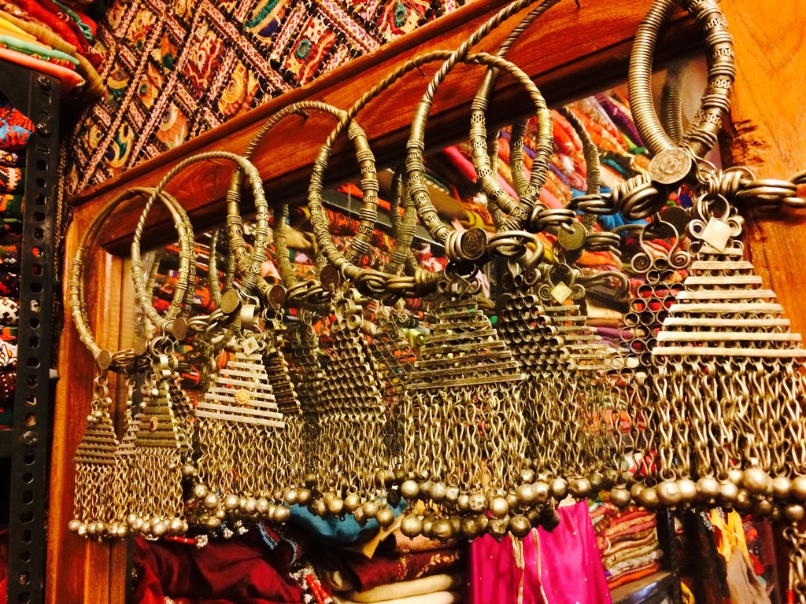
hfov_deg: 61.7
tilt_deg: +7.3
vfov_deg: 48.2
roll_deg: +3.7
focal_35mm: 29
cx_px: 403
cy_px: 302
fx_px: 675
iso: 320
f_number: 2.2
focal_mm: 4.15
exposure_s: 1/25
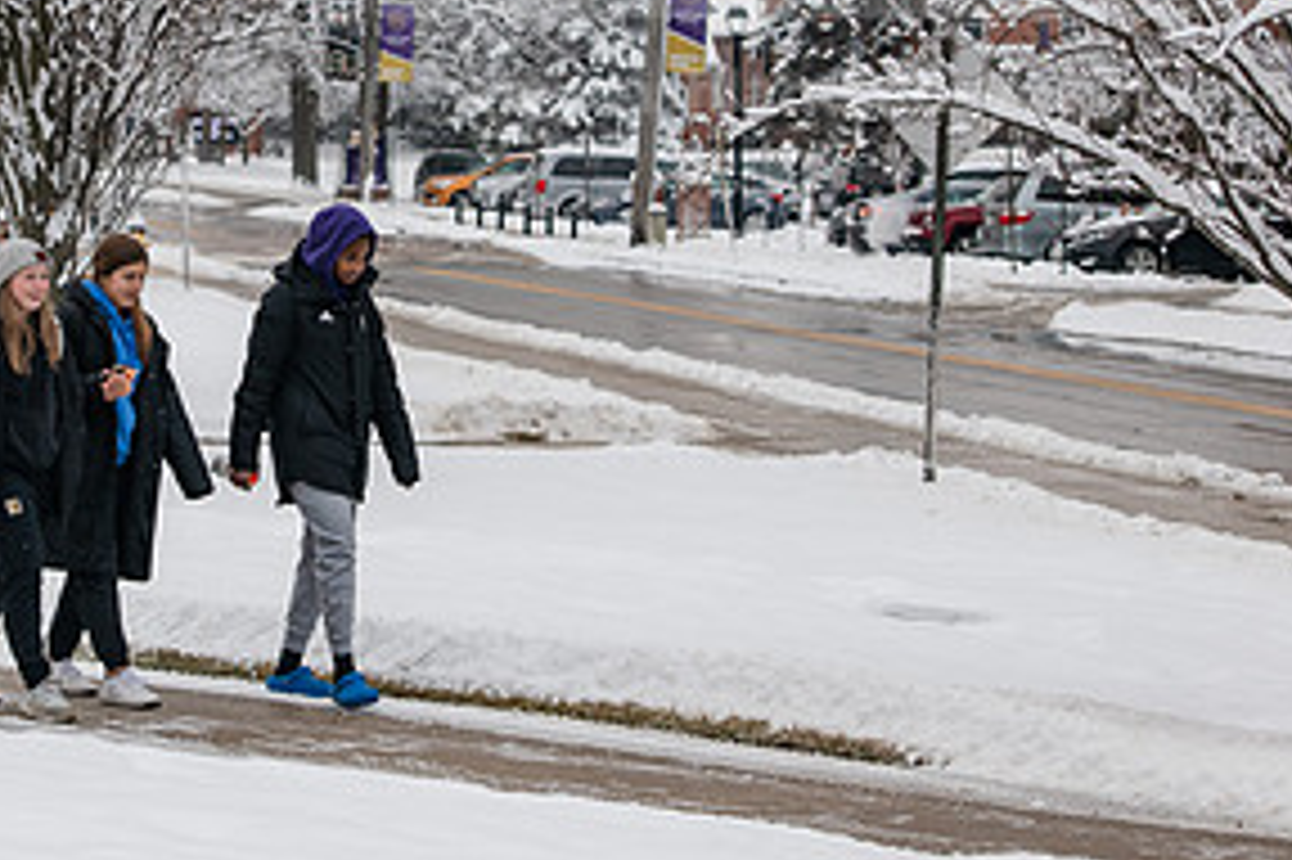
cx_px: 243
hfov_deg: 12.3
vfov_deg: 8.2
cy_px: 187
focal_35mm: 166
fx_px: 5954
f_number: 4.5
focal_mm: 82
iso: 250
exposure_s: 1/320
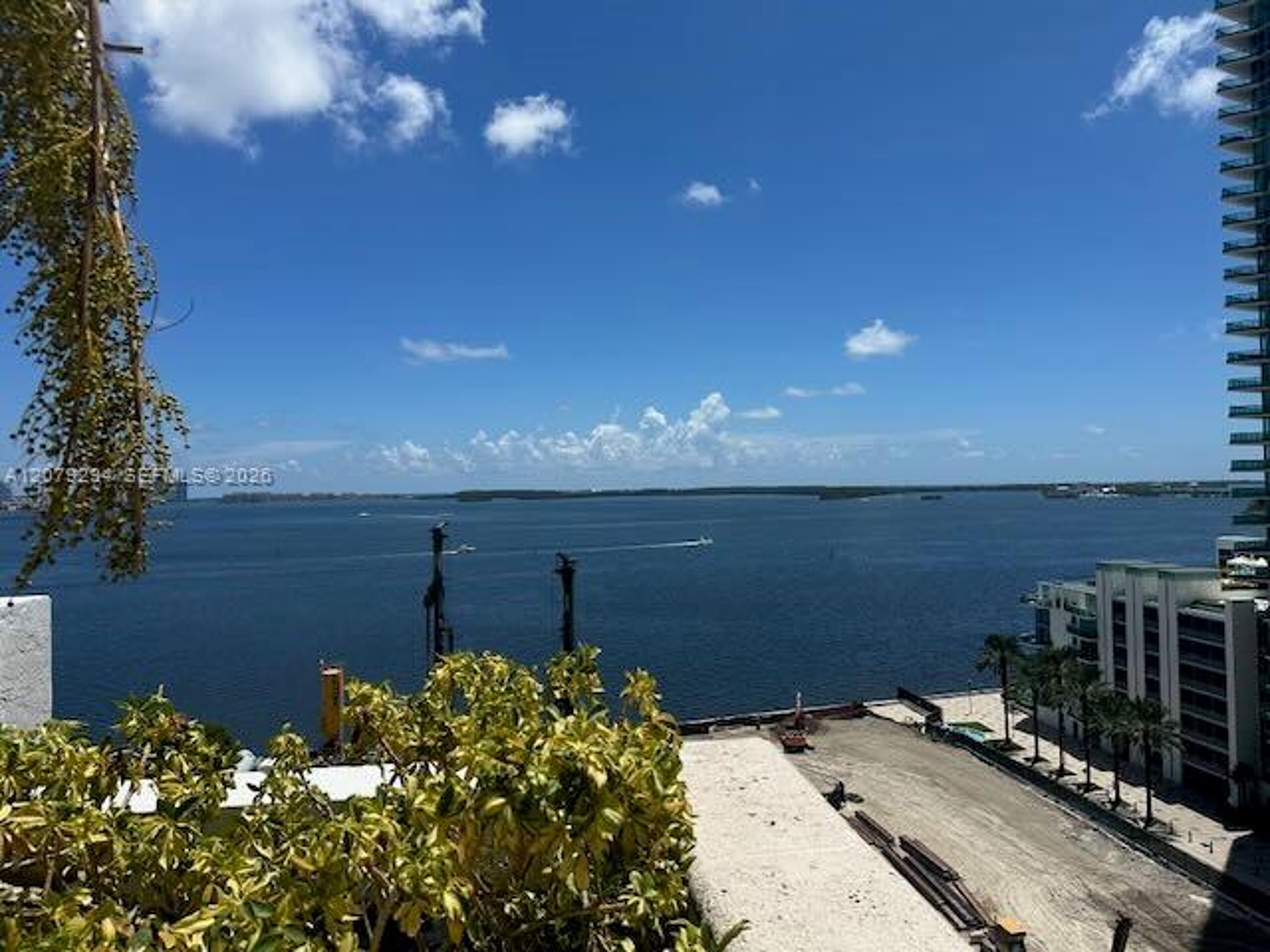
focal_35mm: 24
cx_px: 635
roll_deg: +0.3
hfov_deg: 71.6
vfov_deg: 56.8
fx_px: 881
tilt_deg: +0.5
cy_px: 476
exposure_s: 1/8197
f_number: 1.78
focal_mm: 6.86
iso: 80
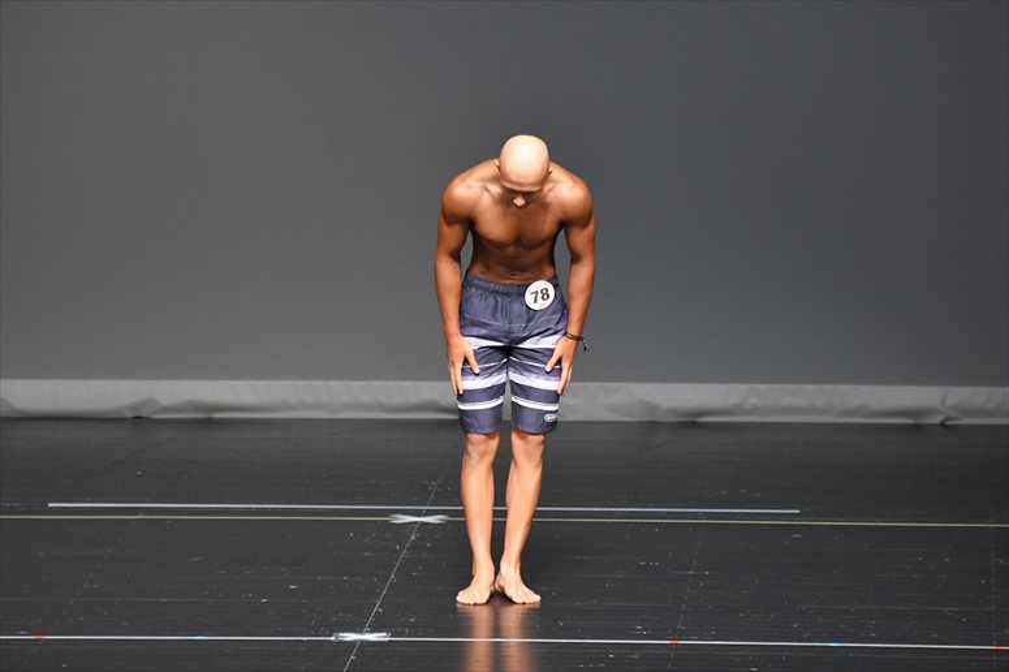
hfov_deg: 6.5
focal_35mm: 315
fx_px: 8825
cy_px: 336
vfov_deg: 4.4
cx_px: 504
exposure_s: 1/400
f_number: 5.6
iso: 3600
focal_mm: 210
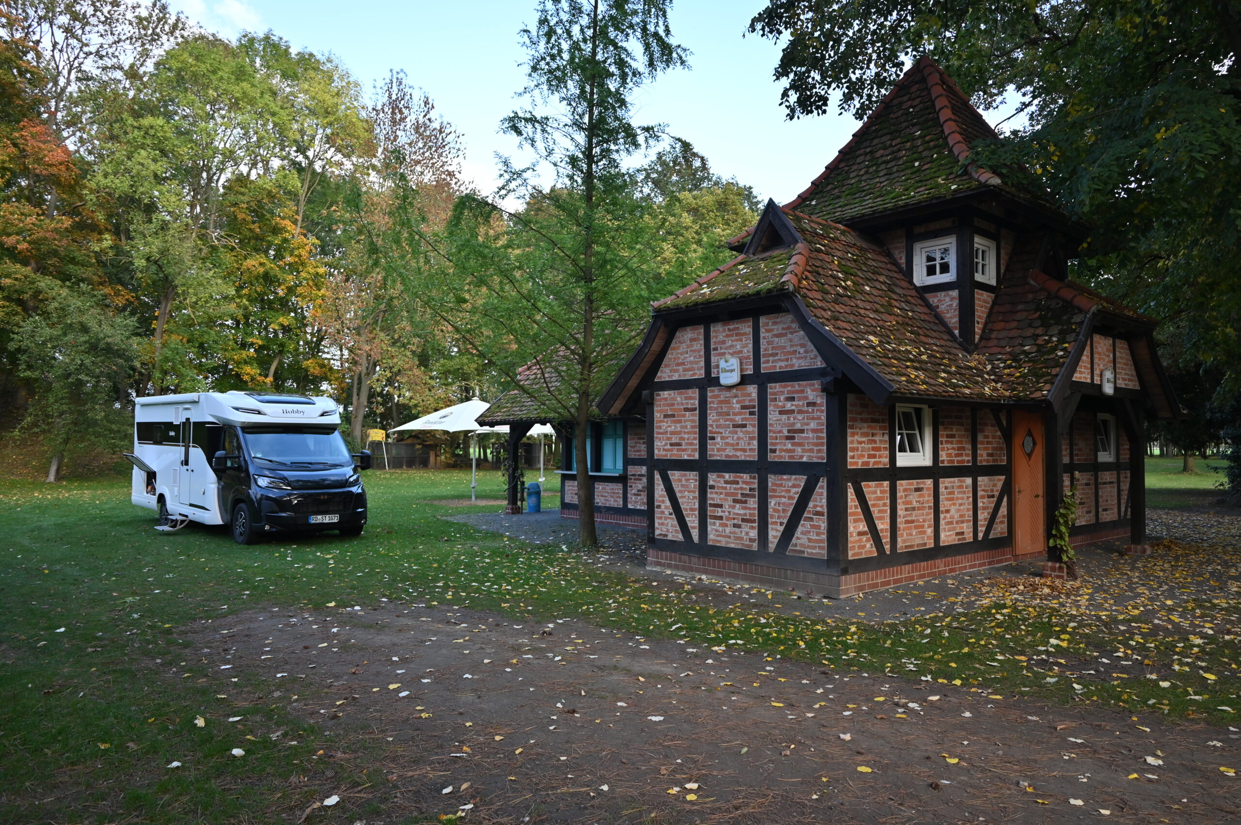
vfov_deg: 53.1
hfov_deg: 73.8
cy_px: 412
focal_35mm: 24
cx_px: 620
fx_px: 827
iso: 250
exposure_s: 1/250
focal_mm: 24
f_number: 4
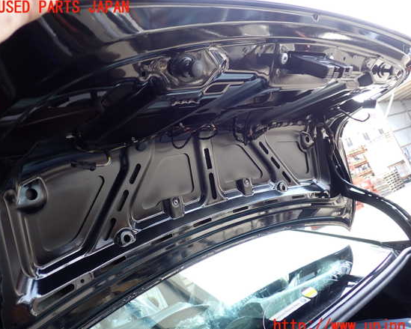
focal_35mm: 32
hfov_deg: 55.6
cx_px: 218
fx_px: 389
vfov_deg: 45.8
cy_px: 167
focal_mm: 5.4
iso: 100
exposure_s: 1/125
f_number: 2.3
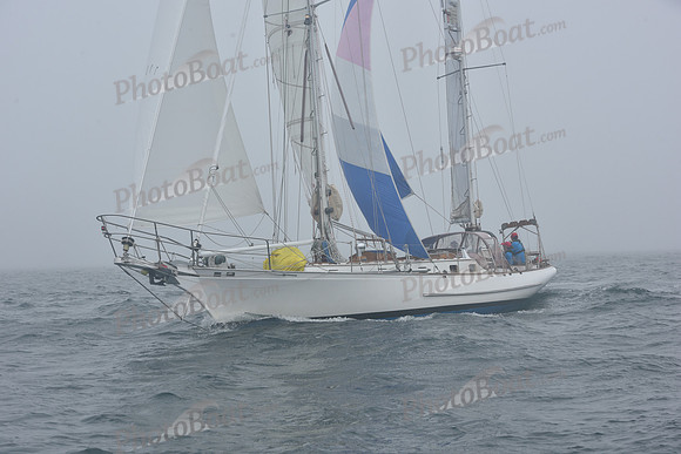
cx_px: 340
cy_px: 227
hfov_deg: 28.8
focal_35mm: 70
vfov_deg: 19.5
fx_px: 1324
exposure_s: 1/800
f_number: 9
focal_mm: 70
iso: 250
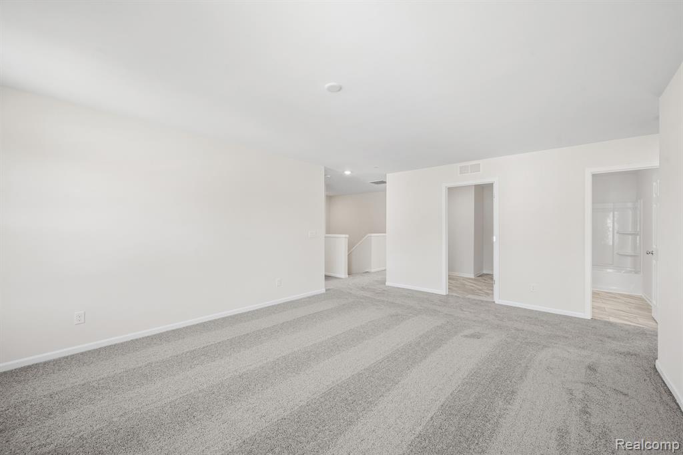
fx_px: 266
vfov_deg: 81.2
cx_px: 342
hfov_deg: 104.2
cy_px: 228
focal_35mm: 14
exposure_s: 1.3
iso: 64
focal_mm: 14
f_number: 9
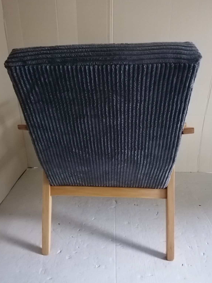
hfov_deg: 49.7
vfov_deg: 63.4
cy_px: 140
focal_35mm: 28
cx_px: 105
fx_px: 229
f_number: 1.8
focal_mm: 4.75
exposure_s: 1/14.3
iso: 2500
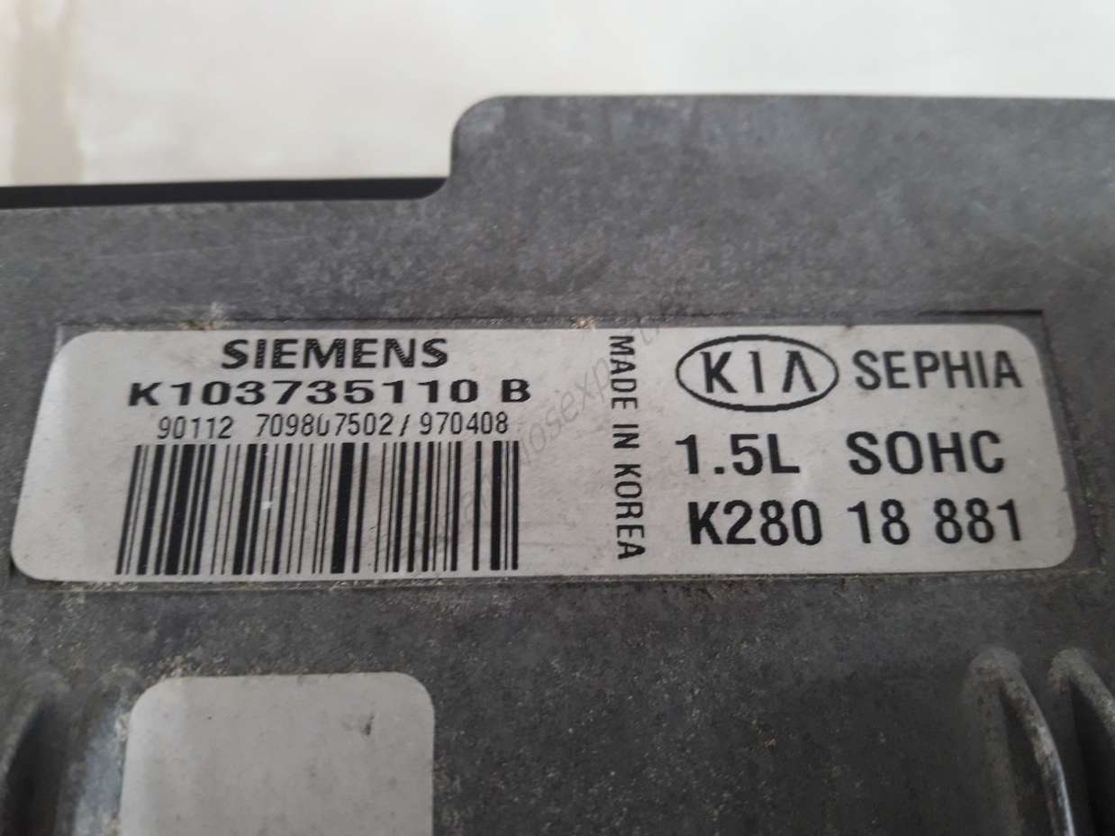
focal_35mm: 28
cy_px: 418
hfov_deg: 63.5
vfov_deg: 49.7
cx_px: 558
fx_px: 902
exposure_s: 1/33
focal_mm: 3.7
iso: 100
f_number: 1.9
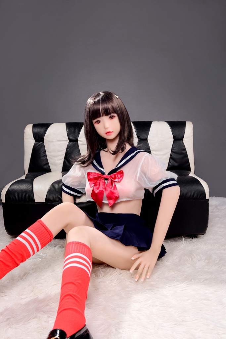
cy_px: 170
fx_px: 329
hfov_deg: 37.9
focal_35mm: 35
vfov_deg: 54.4
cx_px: 113
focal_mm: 35
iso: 100
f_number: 9
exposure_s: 1/125
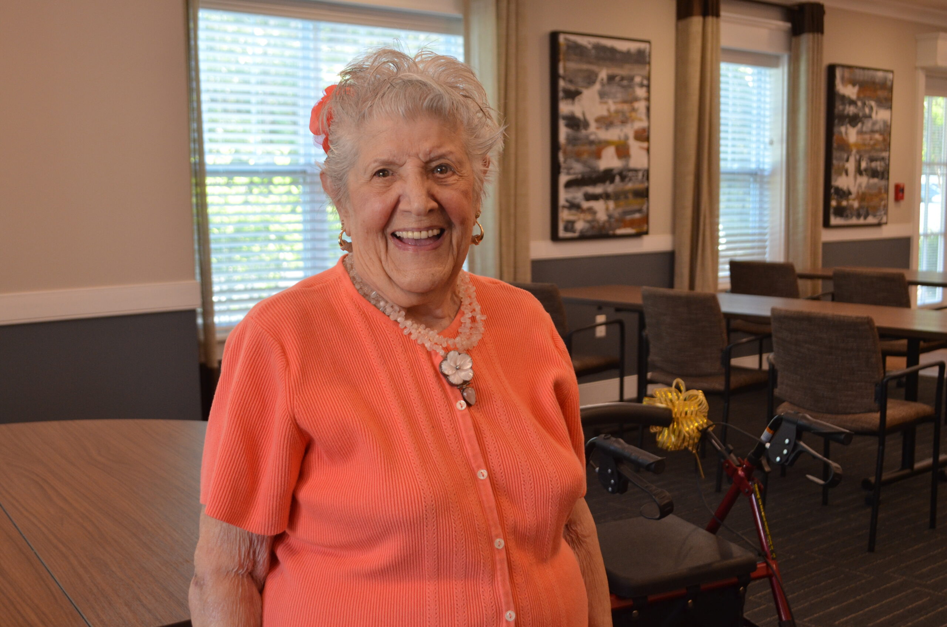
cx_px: 474
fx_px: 1260
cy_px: 314
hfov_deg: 41.2
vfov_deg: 28.0
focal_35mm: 48
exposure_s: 1/50
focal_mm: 32
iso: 800
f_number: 4.8
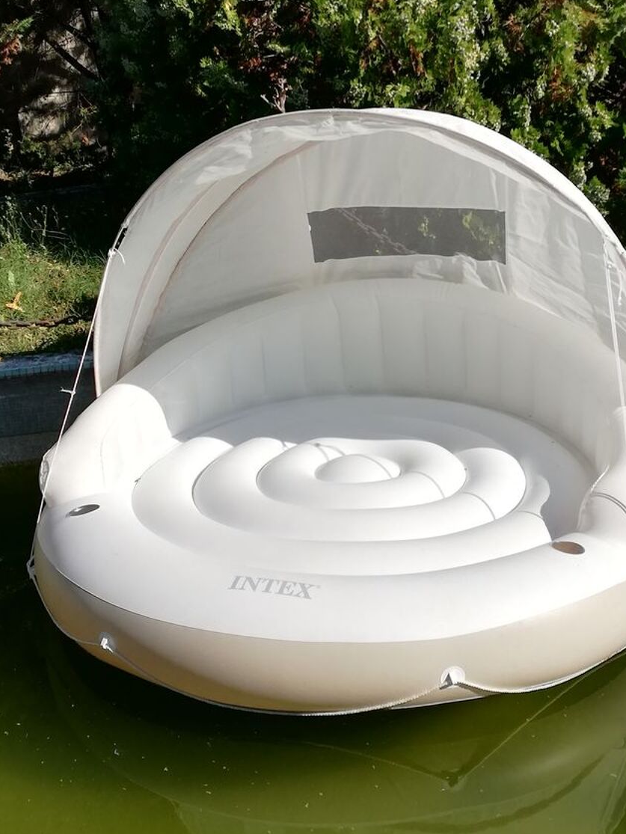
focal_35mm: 49
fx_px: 1181
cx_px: 349
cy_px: 365
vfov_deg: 38.8
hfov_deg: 29.7
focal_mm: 3.81
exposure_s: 1/1802
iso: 50
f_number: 2.2
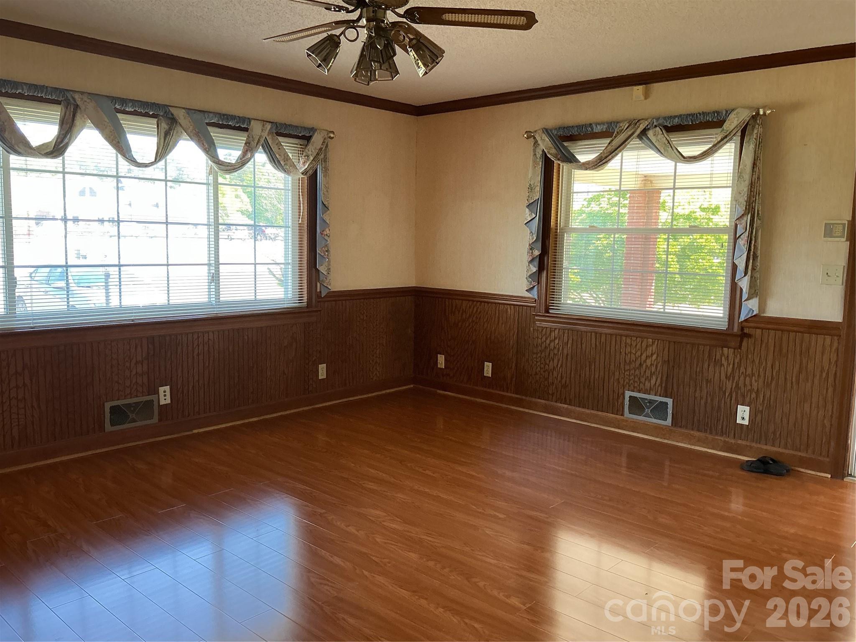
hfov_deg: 61.7
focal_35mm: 29
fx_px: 717
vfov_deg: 48.2
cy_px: 321
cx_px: 428
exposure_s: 1/60
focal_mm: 3
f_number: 1.8
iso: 80
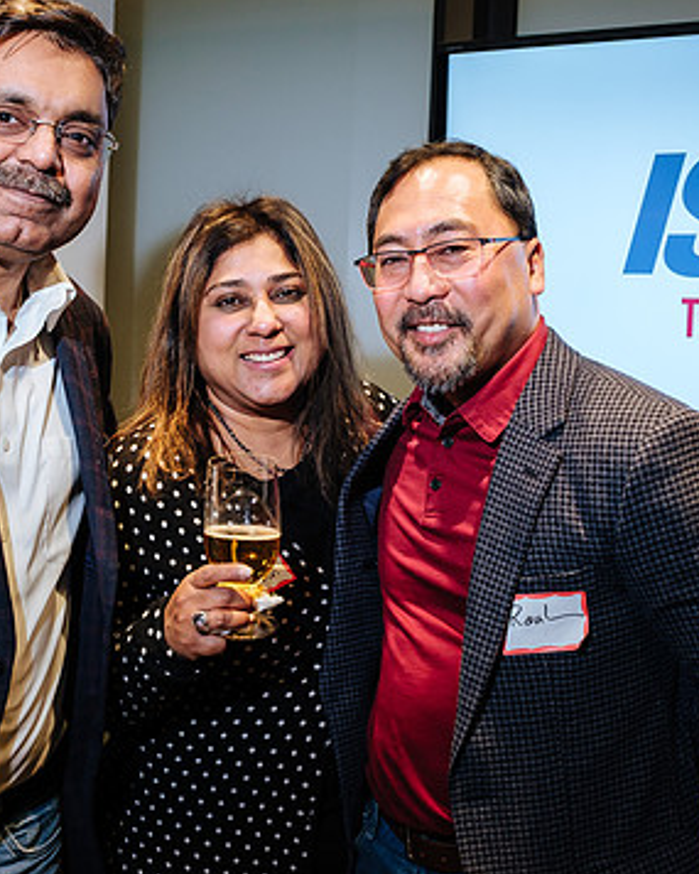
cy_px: 448
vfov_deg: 36.0
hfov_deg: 29.1
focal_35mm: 52
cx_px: 363
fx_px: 1344
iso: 640
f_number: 4
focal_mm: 22.7
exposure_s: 1/60
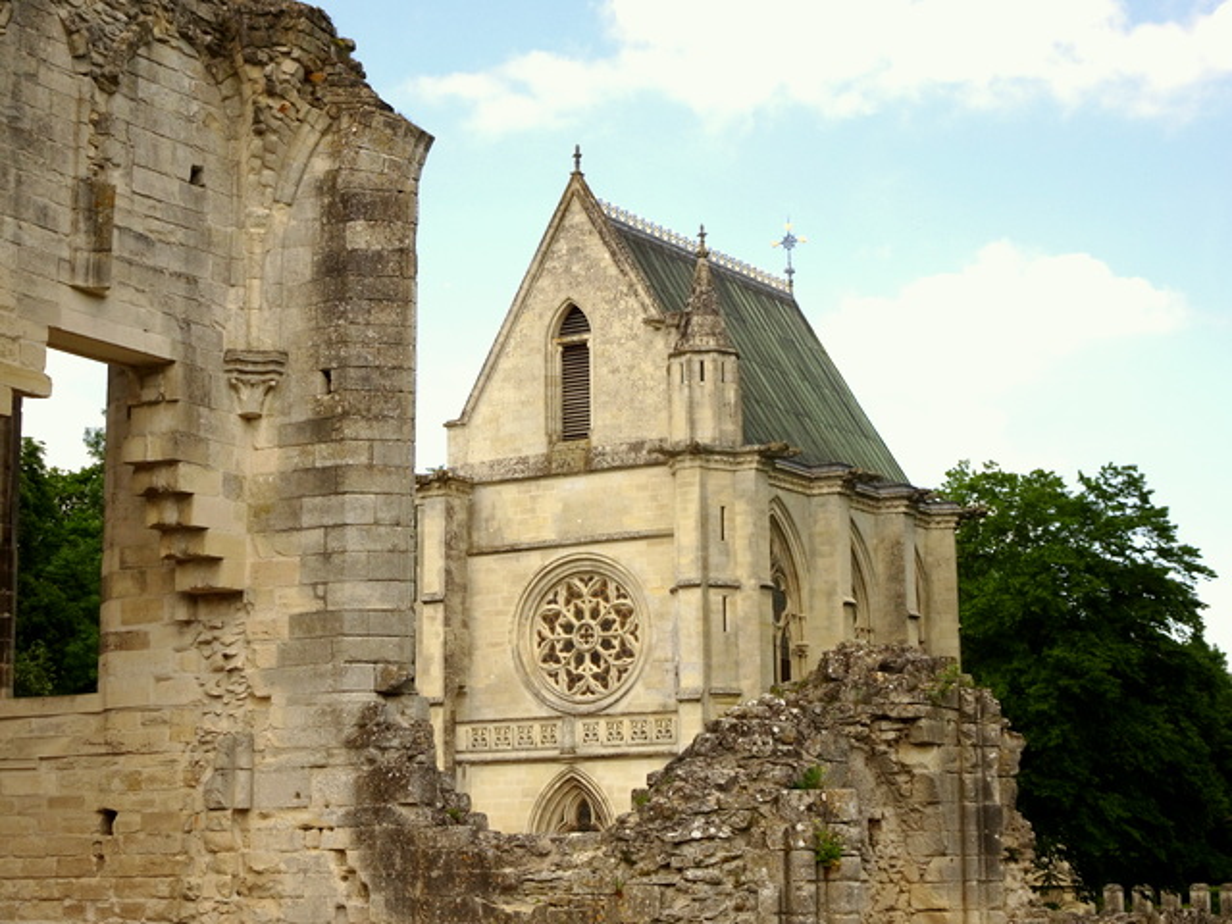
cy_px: 462
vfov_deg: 21.6
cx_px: 616
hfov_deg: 28.6
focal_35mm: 68
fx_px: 2420
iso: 80
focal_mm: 11.66
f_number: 4.5
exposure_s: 1/400
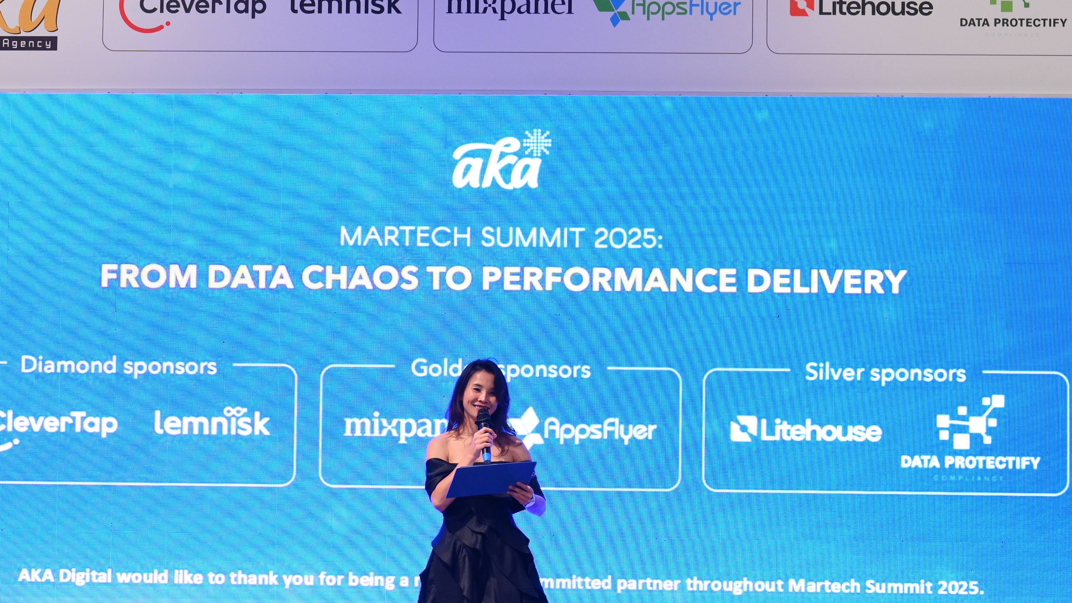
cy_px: 439
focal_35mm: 81
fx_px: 2302
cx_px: 466
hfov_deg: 26.2
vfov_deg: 14.9
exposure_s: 1/80
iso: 1250
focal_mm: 51
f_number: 2.8
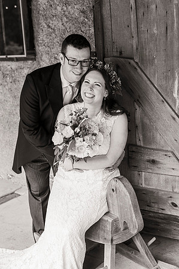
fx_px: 374
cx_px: 90
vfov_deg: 39.6
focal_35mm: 50
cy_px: 134
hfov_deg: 26.9
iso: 640
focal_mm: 50
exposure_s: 1/640
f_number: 4.5
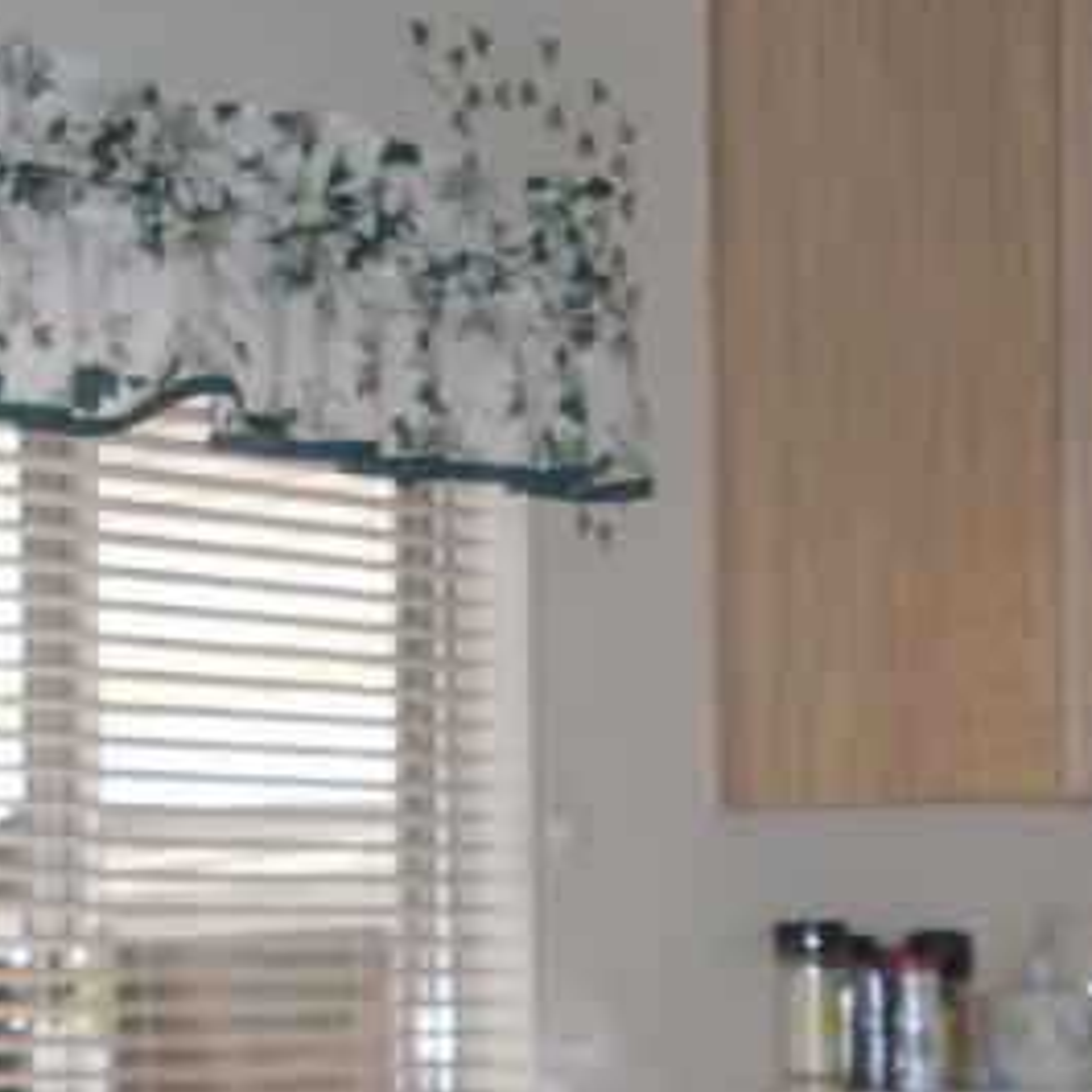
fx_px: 4640
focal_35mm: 130
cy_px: 1496
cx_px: 890
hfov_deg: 13.4
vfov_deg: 12.9
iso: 100
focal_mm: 6.3
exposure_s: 1/45
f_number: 2.8
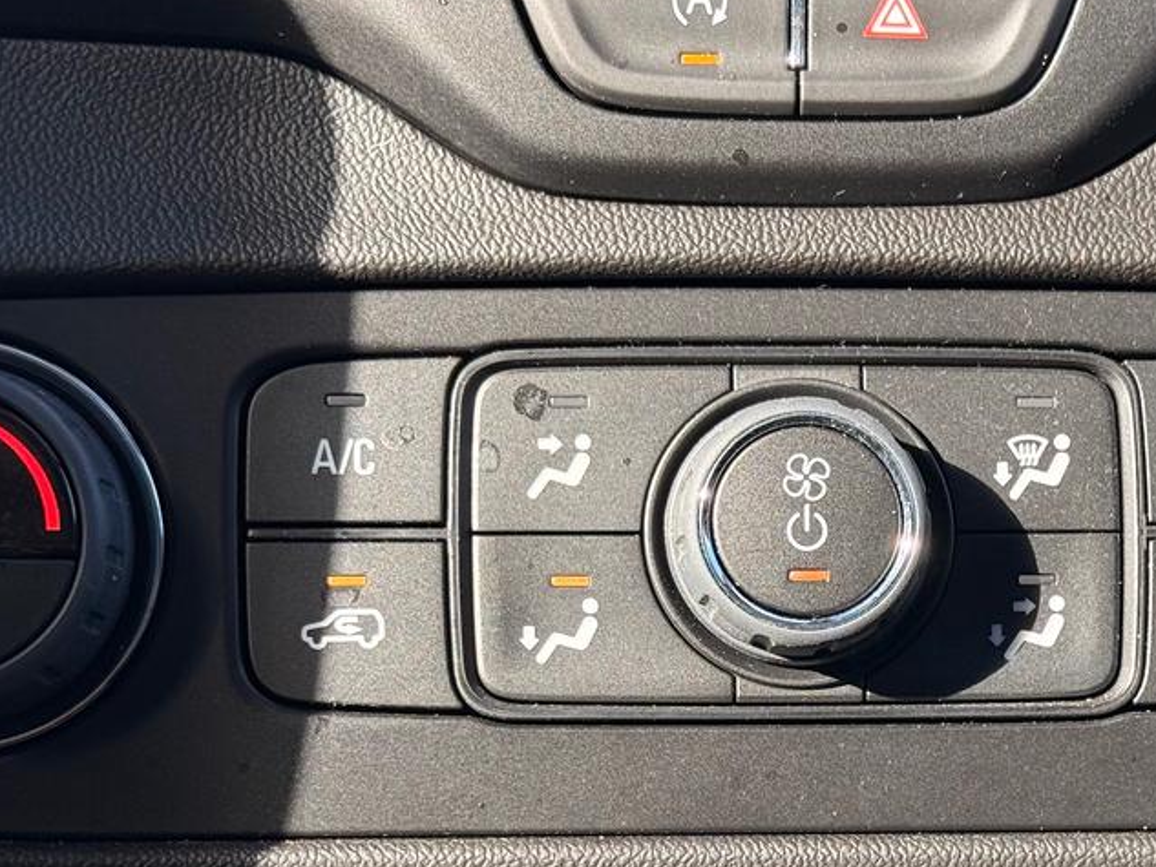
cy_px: 743
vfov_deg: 15.1
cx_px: 831
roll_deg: -1.8
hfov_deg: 20.1
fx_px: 3240
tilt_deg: -10.9
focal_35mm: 97
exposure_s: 1/274
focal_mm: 6.76
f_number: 1.78
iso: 80
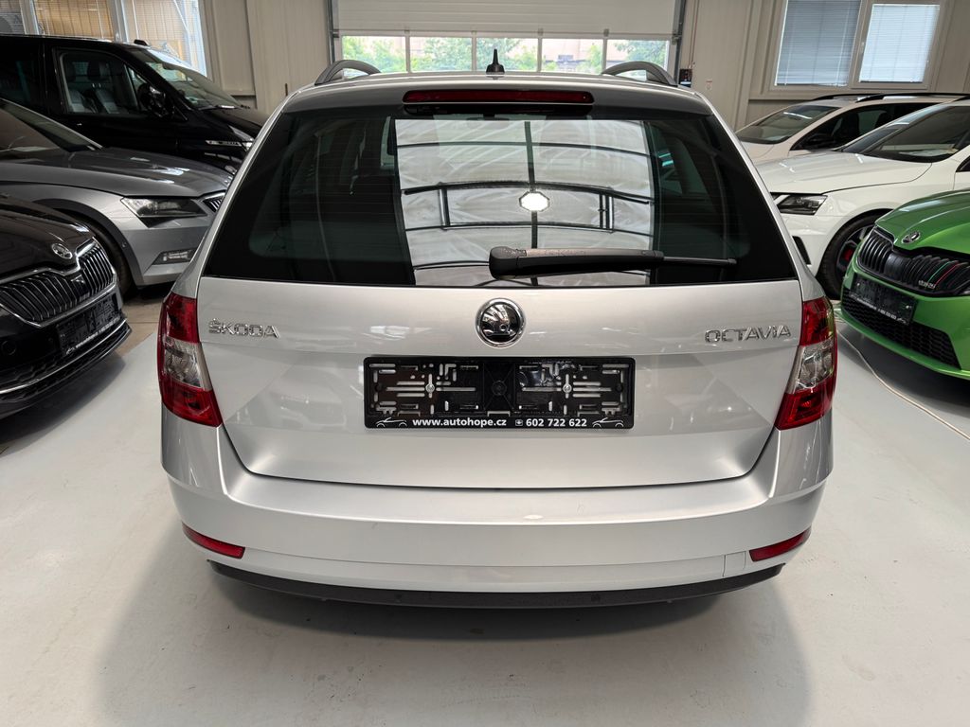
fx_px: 673
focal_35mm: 24
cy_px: 364
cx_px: 485
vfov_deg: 56.8
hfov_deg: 71.6
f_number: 1.78
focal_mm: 6.76
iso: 125
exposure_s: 1/121
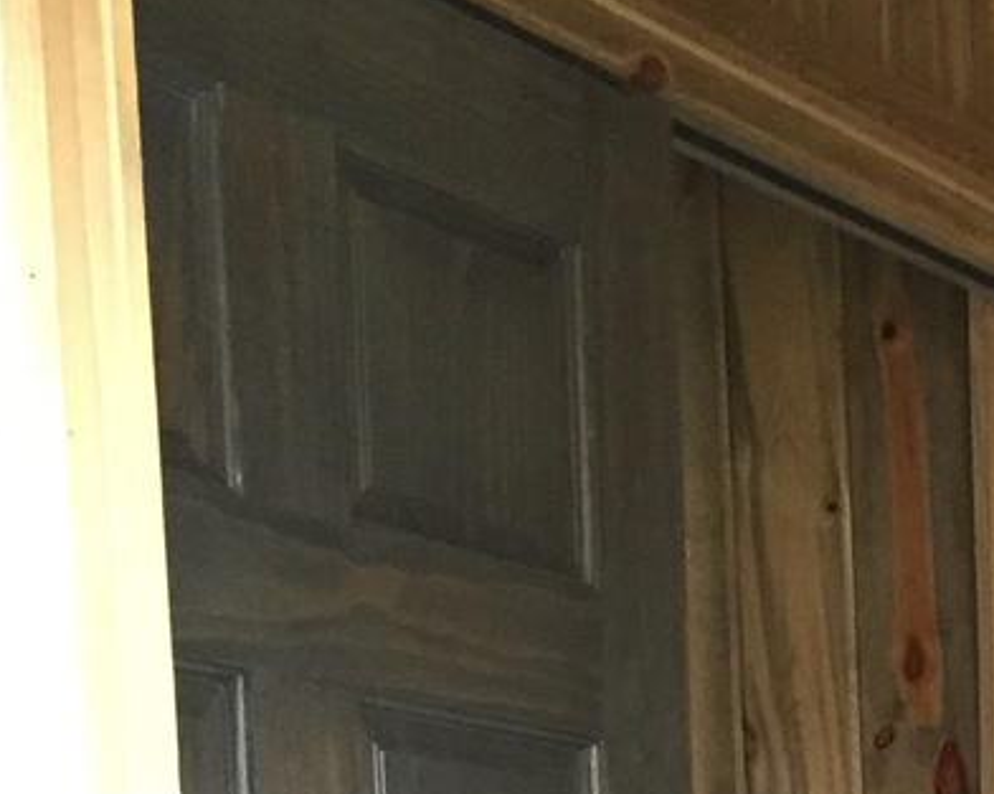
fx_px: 3263
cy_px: 1563
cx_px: 1440
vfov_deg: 12.3
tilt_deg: -5.2
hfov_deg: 16.0
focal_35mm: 111
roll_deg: +1.0
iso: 160
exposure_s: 1/30
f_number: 2.2
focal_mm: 4.15
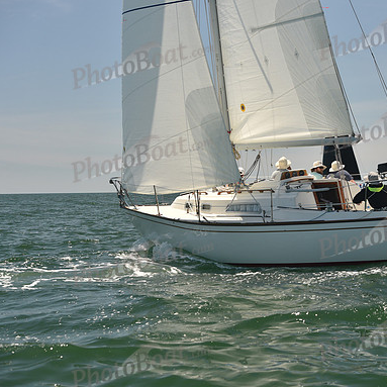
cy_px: 195
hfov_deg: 19.2
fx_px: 1138
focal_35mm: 90
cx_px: 267
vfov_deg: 19.3
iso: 250
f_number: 5.6
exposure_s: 1/800
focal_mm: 70
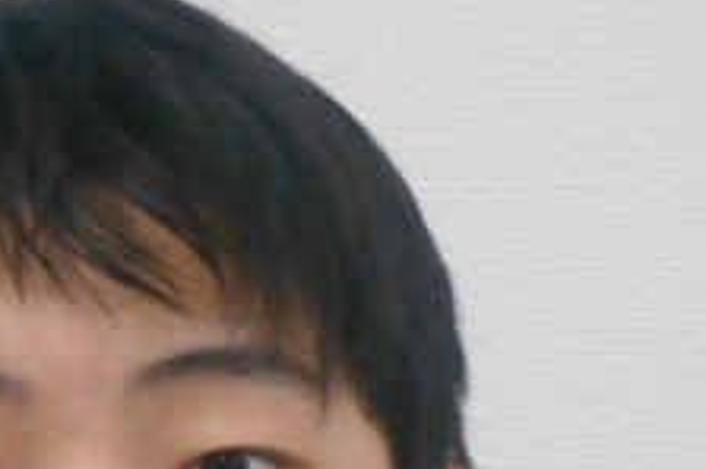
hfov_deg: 6.1
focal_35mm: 338
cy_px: 735
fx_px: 6619
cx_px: 174
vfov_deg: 4.0
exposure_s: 1/80
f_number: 6
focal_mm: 20.1
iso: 800
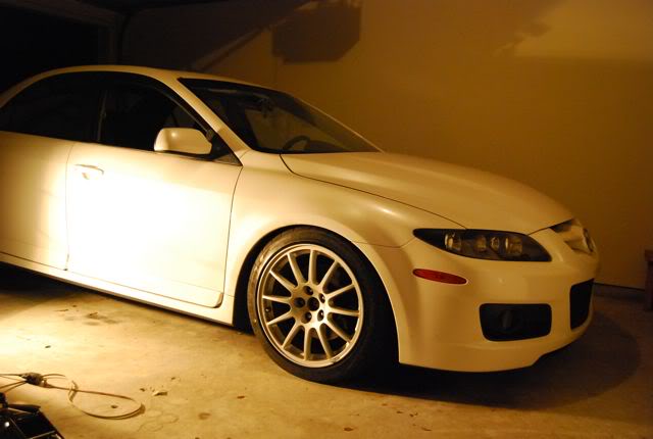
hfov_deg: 57.1
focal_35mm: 33
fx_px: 600
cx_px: 326
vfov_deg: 40.2
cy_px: 220
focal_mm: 22
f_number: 3.8
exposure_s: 1/25
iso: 1600
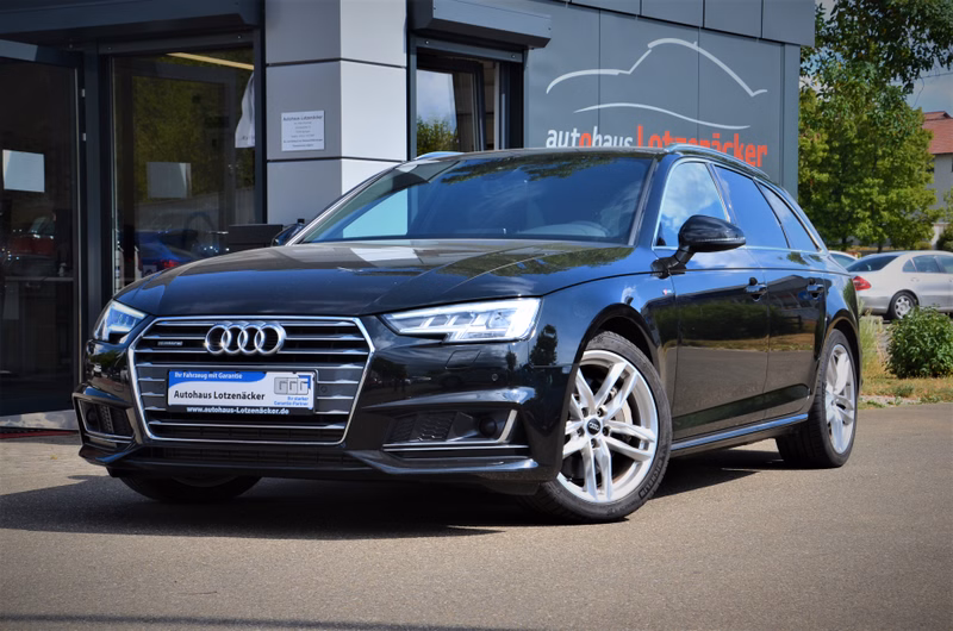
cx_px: 476
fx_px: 1981
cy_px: 316
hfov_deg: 27.0
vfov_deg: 18.1
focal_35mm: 75
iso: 100
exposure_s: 1/125
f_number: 11
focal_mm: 50
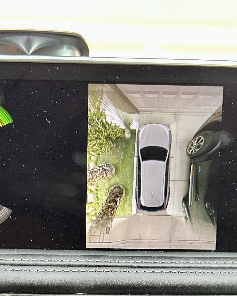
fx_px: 570
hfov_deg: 23.4
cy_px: 373
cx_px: 83
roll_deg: -0.1
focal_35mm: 65
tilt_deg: -21.1
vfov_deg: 25.5
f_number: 1.5
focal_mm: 5.7
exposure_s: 1/60
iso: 400
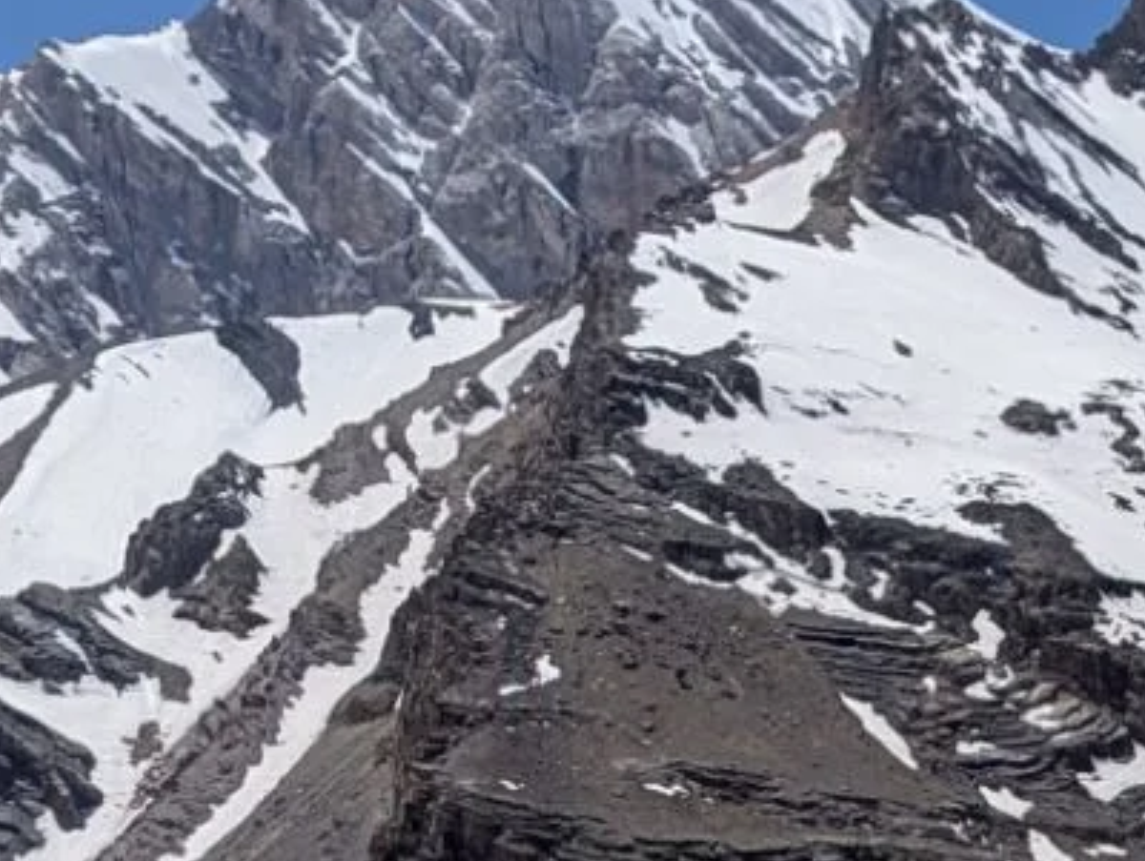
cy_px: 360
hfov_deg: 16.3
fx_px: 3974
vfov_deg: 12.4
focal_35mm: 120
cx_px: 836
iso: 48
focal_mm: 6.81
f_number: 1.85
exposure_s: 1/4926
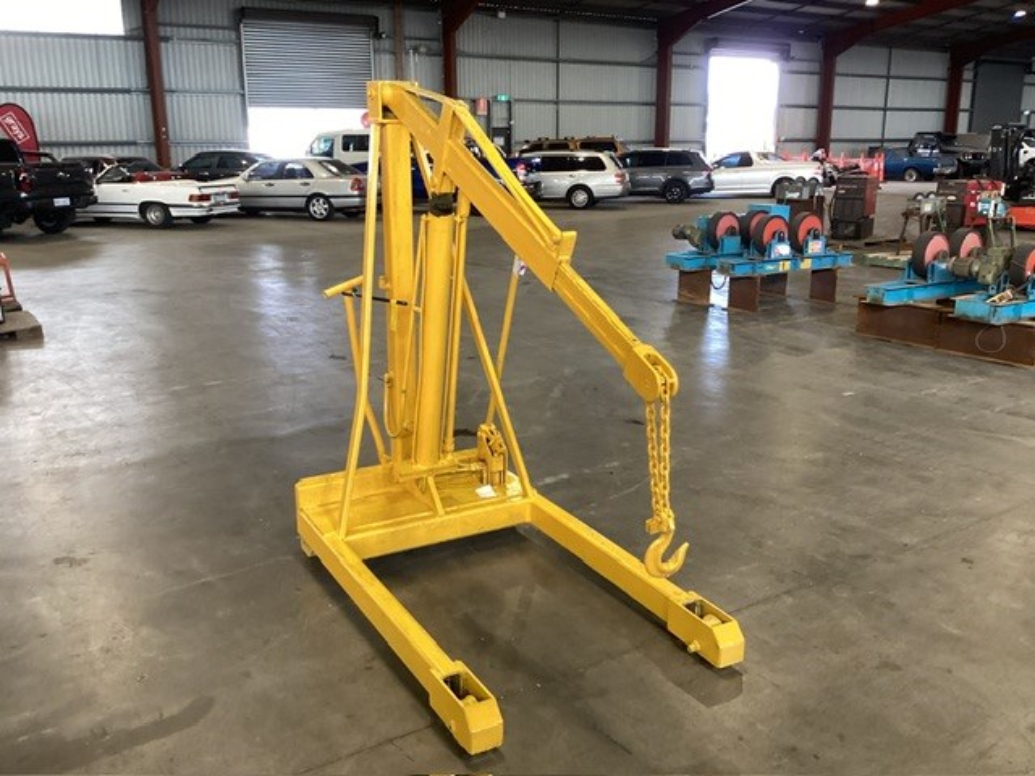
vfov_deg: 45.4
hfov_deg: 58.4
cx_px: 518
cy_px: 388
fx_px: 927
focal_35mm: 31
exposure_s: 1/60
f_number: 2.4
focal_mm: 3.3
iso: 200
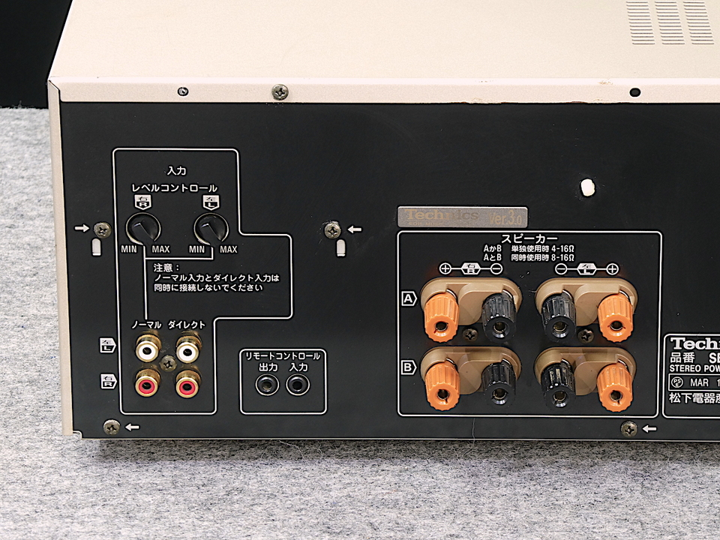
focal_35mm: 172
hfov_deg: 11.5
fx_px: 3578
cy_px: 270
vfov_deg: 8.6
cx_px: 360
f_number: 5.6
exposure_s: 1/1.6
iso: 200
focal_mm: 30.9
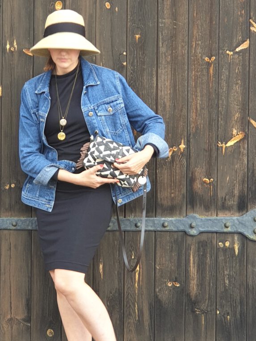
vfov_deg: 27.7
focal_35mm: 70
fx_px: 690
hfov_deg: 21.0
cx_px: 93
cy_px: 129
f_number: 2.4
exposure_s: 1/50
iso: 32
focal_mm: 6
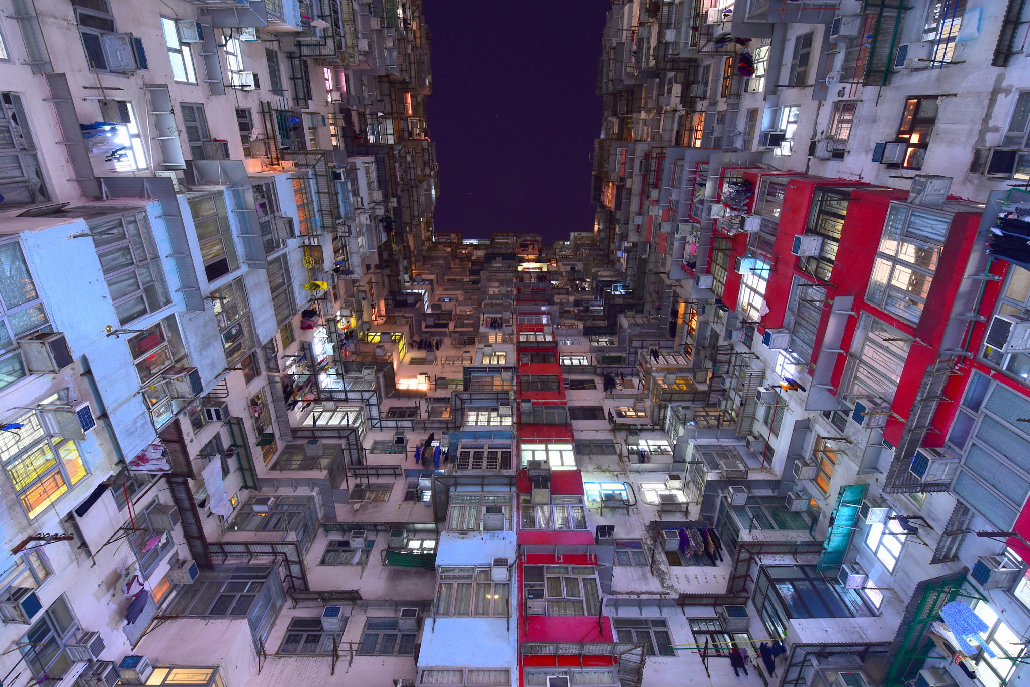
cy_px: 344
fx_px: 429
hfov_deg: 100.4
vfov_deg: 77.3
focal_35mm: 15
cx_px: 515
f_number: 9
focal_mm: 10
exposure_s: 30
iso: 100
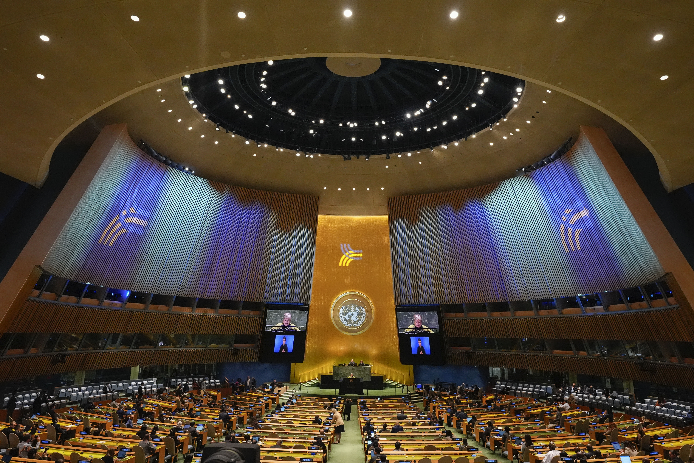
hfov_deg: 76.1
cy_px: 232
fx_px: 443
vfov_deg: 55.1
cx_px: 347
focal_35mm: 23
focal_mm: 23
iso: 5000
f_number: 5.6
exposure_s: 1/200
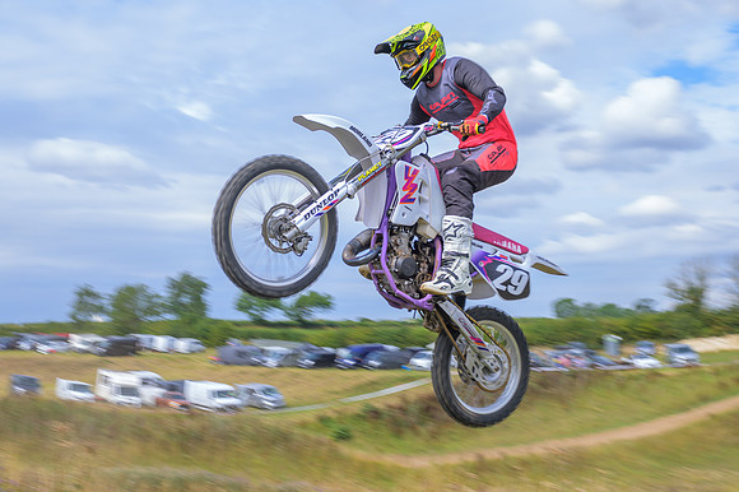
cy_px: 287
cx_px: 310
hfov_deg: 44.3
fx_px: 904
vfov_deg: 30.4
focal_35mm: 44
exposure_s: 1/250
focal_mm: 24
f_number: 4
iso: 50
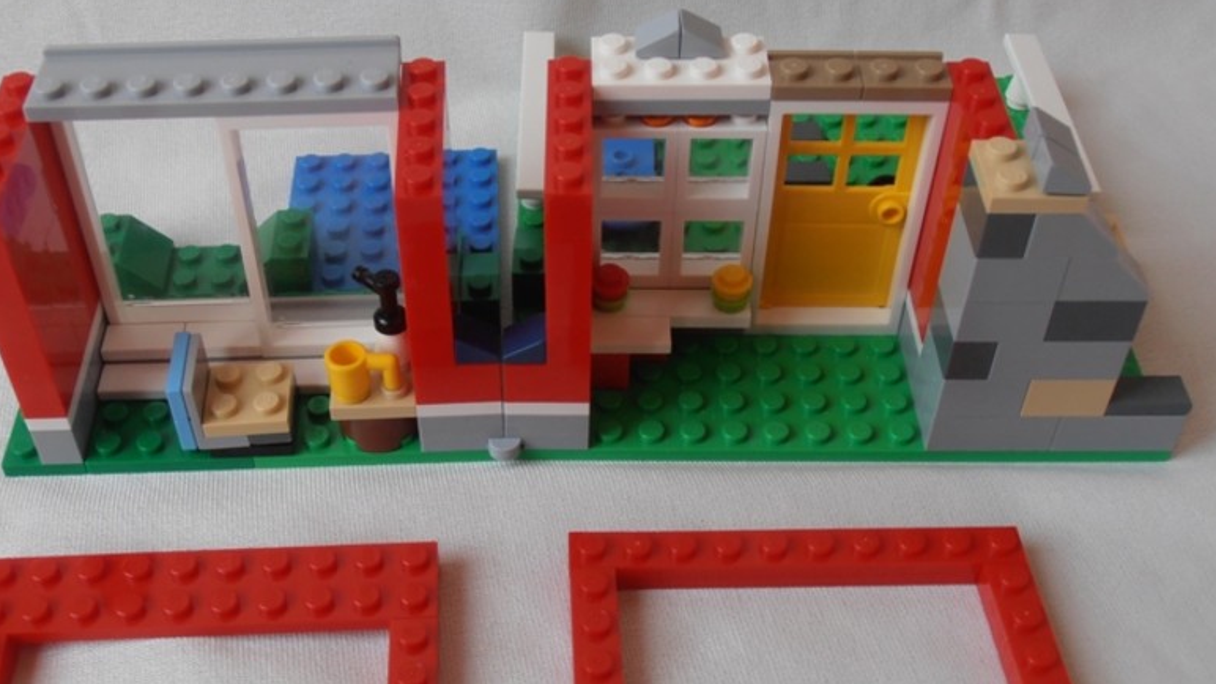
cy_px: 385
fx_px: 1515
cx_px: 554
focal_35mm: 47
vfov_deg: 25.4
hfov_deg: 43.7
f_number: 3.9
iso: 80
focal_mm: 6.61
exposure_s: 1/60
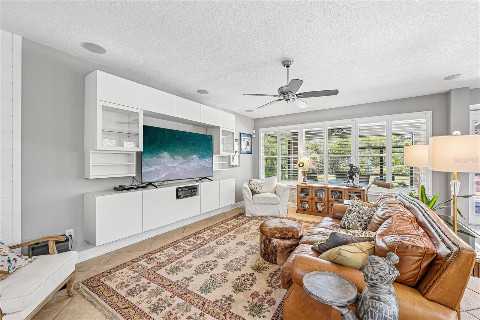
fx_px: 187
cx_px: 240
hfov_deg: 104.3
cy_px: 160
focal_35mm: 14
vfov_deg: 81.2
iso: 400
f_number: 8
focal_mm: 14
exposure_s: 1/8
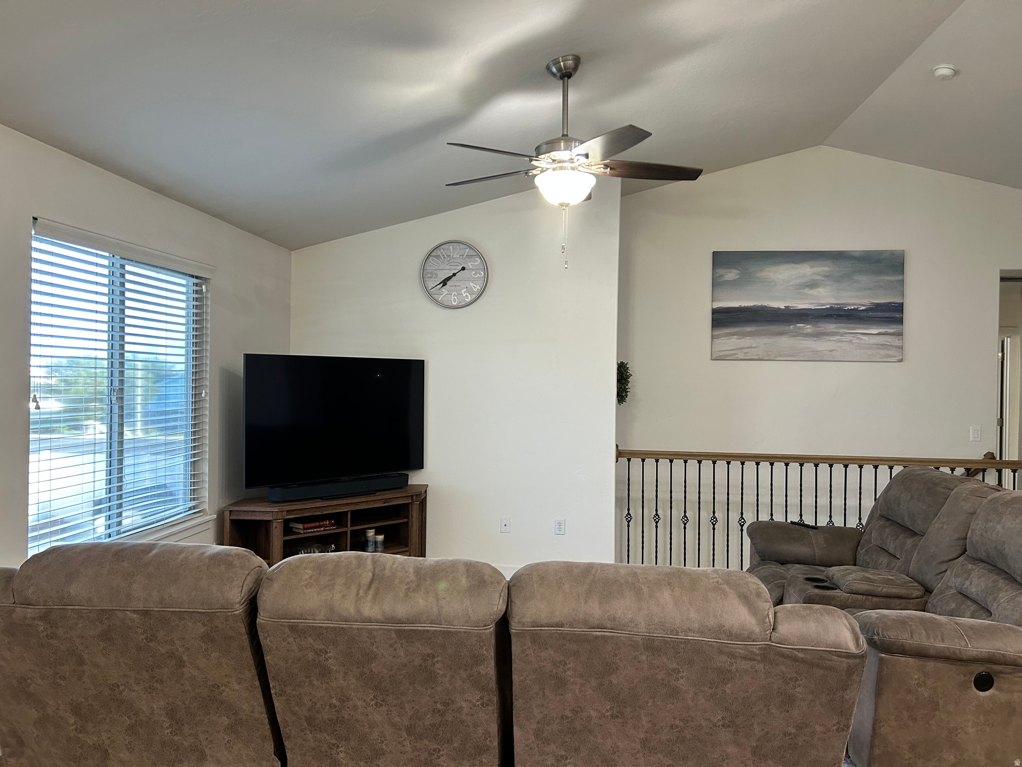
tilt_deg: -0.2
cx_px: 511
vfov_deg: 53.1
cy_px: 384
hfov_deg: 67.3
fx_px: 768
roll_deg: -0.7
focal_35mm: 26
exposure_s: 1/60
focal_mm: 5.7
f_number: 1.5
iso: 160
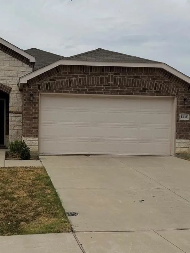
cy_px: 137
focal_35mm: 45
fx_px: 329
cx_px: 49
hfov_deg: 31.7
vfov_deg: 42.0
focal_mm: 6.76
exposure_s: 1/10309
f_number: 1.78
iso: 80
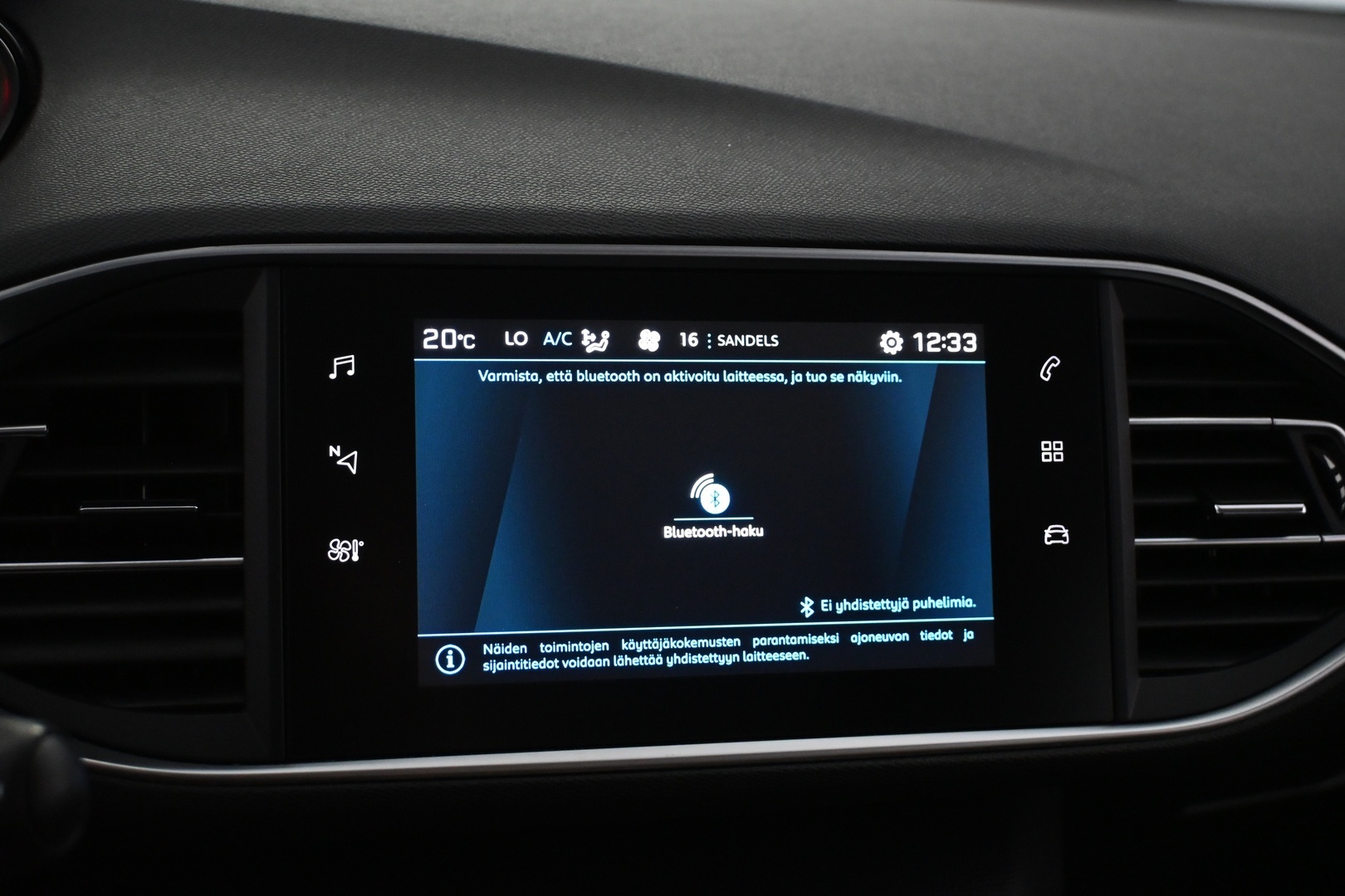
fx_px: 1765
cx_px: 672
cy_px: 448
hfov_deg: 41.7
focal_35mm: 47
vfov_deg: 28.5
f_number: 5
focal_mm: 31.5
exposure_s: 1/80
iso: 3200
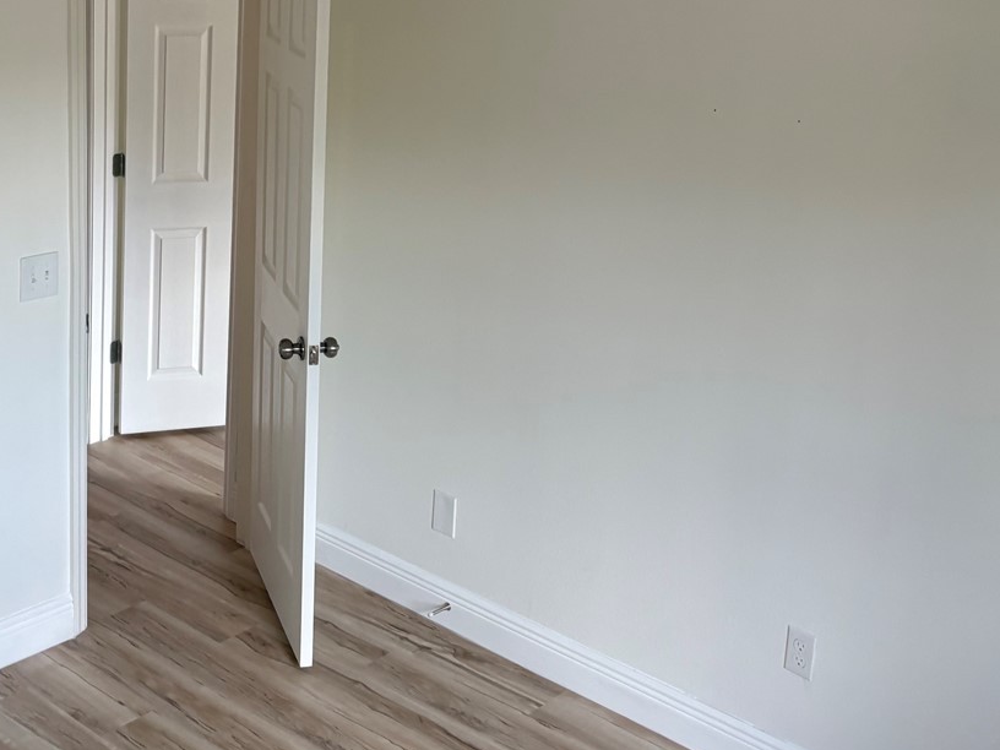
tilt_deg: -10.4
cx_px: 245
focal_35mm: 51
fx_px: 1473
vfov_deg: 27.9
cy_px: 138
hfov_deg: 36.6
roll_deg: -1.3
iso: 125
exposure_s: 1/121
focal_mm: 5.96
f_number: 1.6
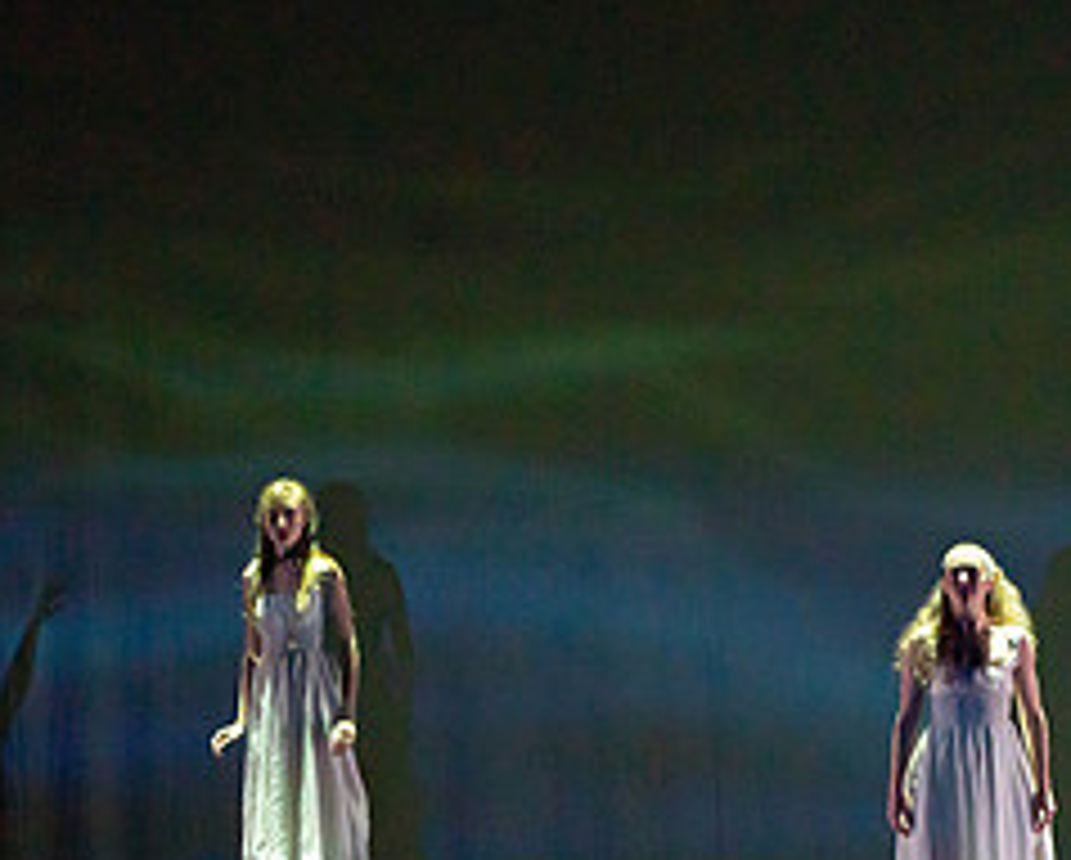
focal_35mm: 370
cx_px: 675
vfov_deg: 4.2
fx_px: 11742
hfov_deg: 5.2
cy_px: 534
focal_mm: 162
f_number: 5.6
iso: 6400
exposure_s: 1/320
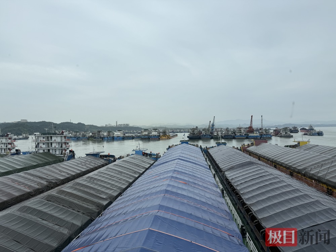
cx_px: 168
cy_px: 126
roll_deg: +1.1
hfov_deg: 71.6
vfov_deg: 56.8
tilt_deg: +1.1
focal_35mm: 24
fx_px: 233
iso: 80
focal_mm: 6.76
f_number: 1.78
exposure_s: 1/1727
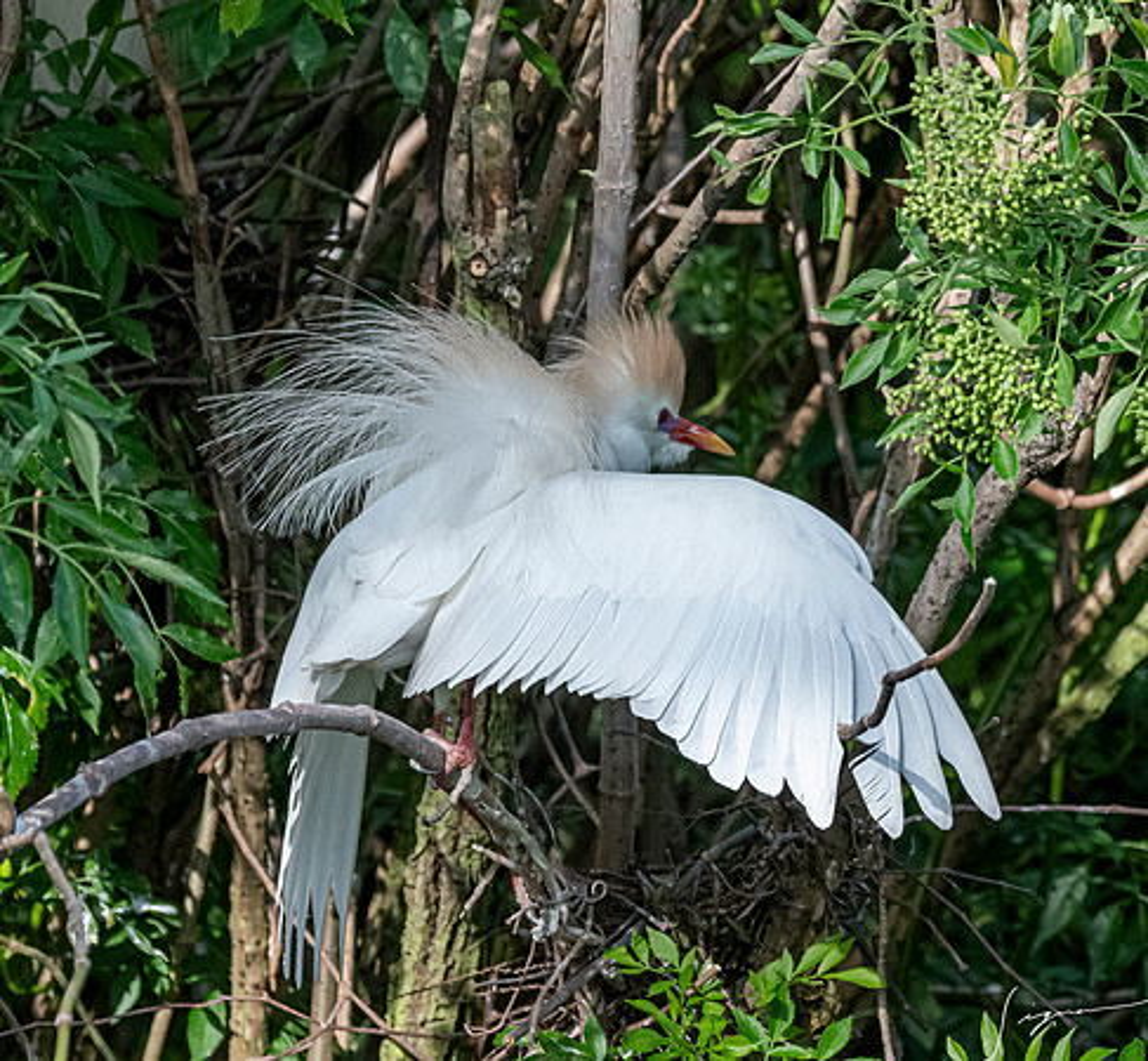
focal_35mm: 588
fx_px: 21255
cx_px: 1185
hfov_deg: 3.1
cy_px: 398
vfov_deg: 2.9
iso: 2000
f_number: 8
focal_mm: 260
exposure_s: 1/2500
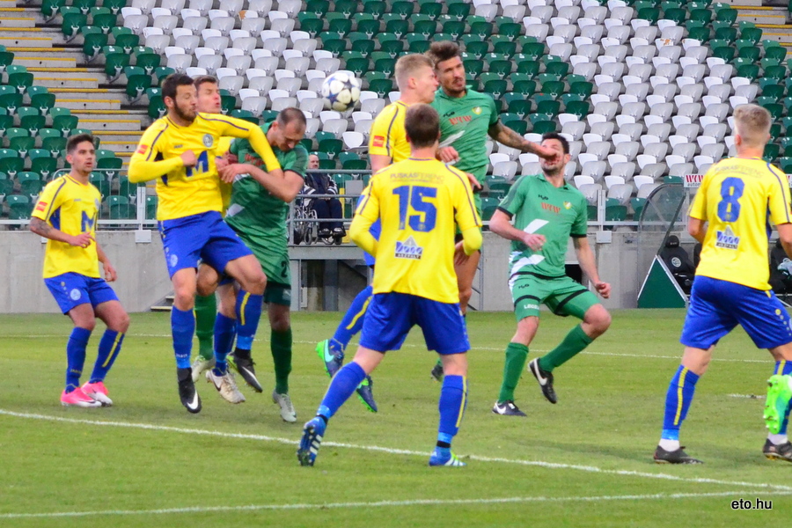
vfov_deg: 13.0
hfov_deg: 19.5
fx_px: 2310
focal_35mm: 105
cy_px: 264
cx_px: 396
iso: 3200
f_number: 5.6
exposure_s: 1/640
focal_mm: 70
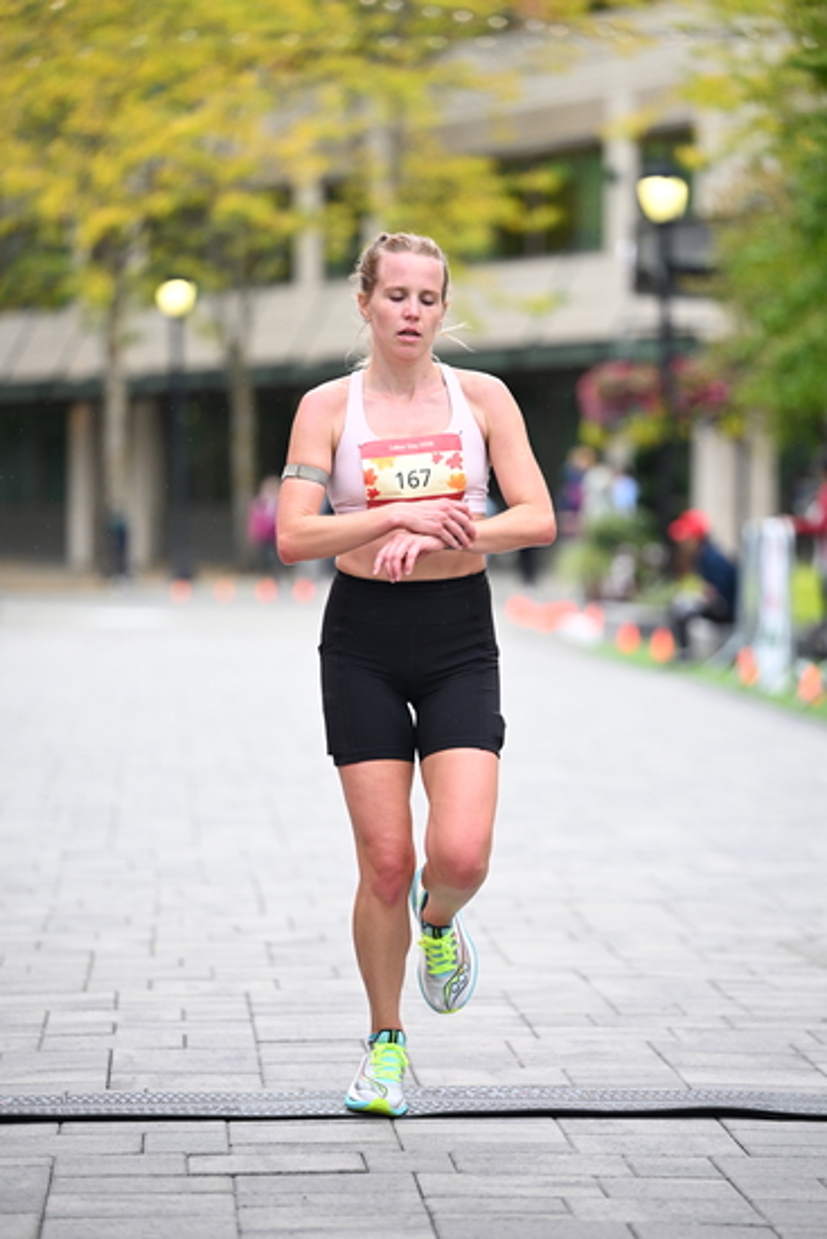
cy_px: 620
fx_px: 5165
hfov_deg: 9.2
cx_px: 414
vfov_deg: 13.7
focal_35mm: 150
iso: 1250
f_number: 2.8
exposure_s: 1/1600
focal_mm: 150
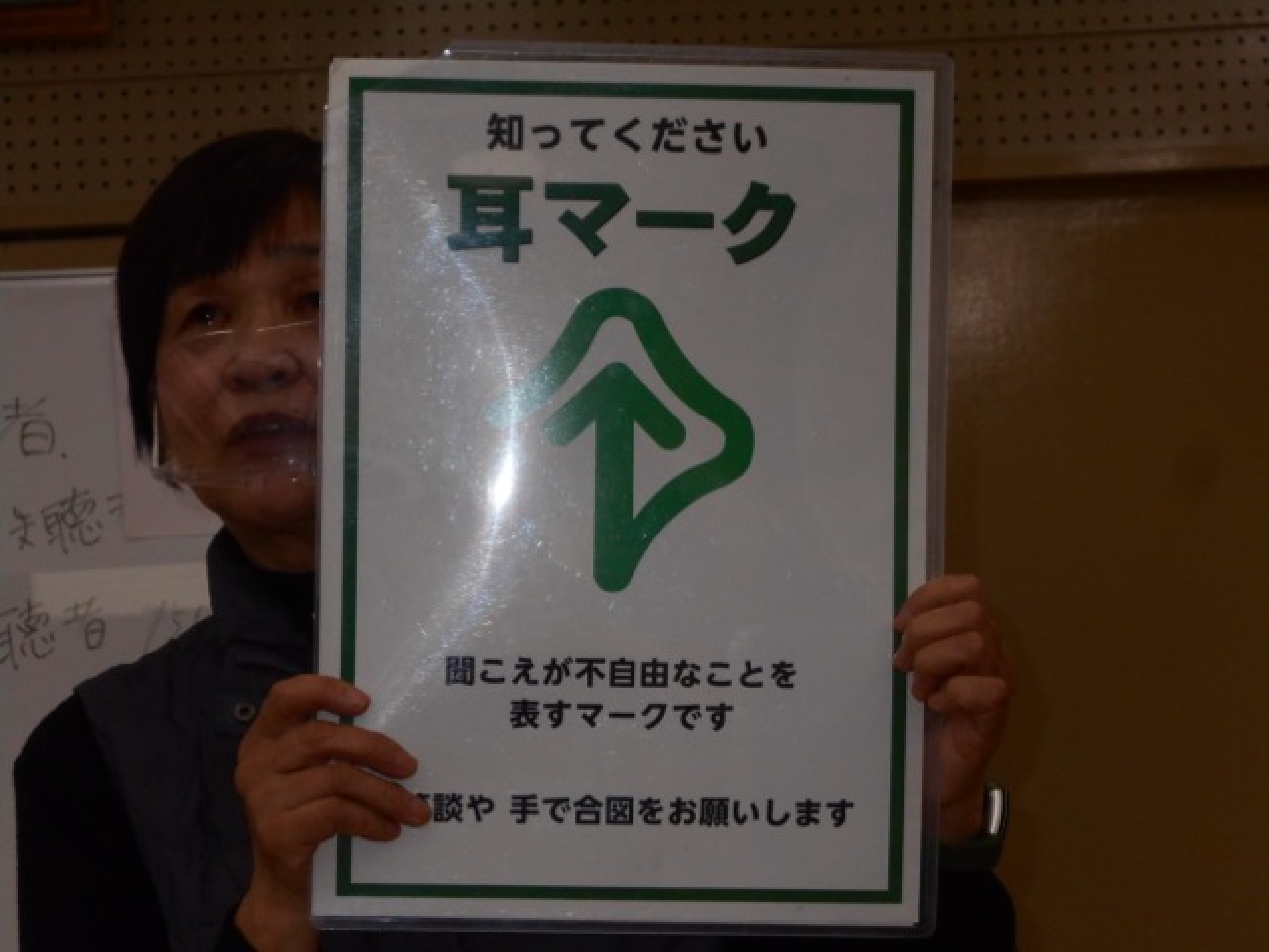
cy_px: 476
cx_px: 634
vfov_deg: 13.2
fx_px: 4106
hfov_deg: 17.6
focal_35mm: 112
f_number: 6
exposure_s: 1/60
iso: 200
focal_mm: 20.1
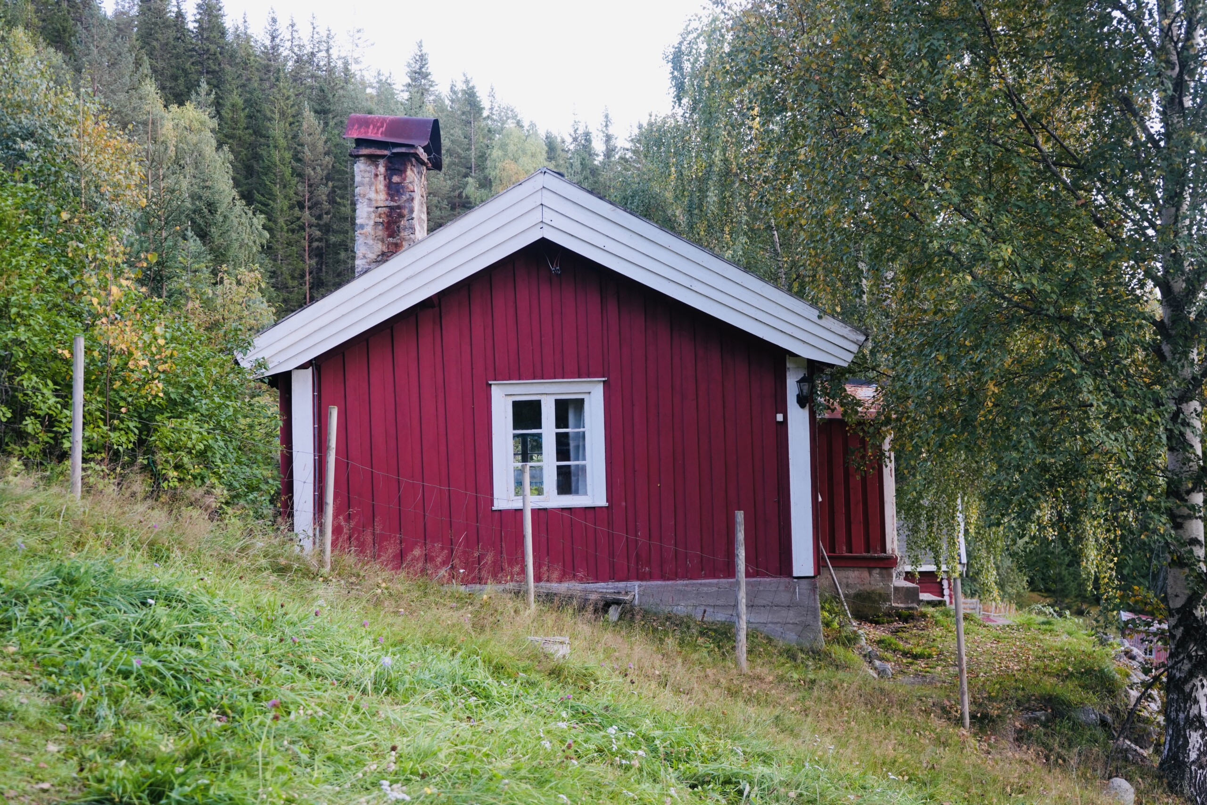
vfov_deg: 28.1
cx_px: 604
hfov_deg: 41.1
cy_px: 402
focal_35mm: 48
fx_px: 1609
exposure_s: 1/160
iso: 800
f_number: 4.5
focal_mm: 48
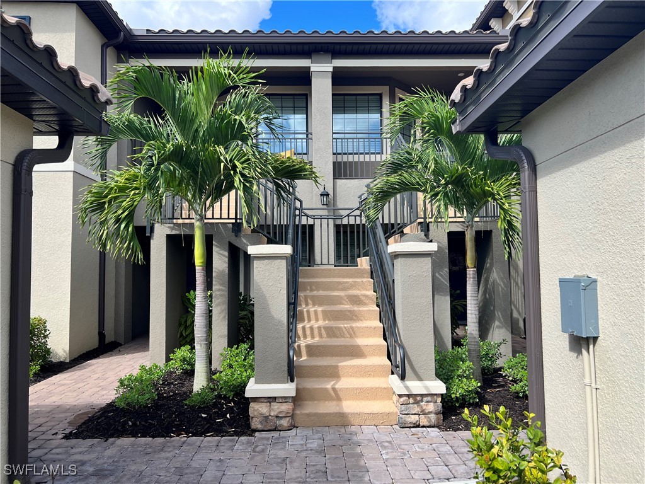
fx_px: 484
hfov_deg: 67.3
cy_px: 242
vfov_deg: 53.1
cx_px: 322
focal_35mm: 26
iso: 50
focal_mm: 5.7
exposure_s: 1/1531
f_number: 1.5
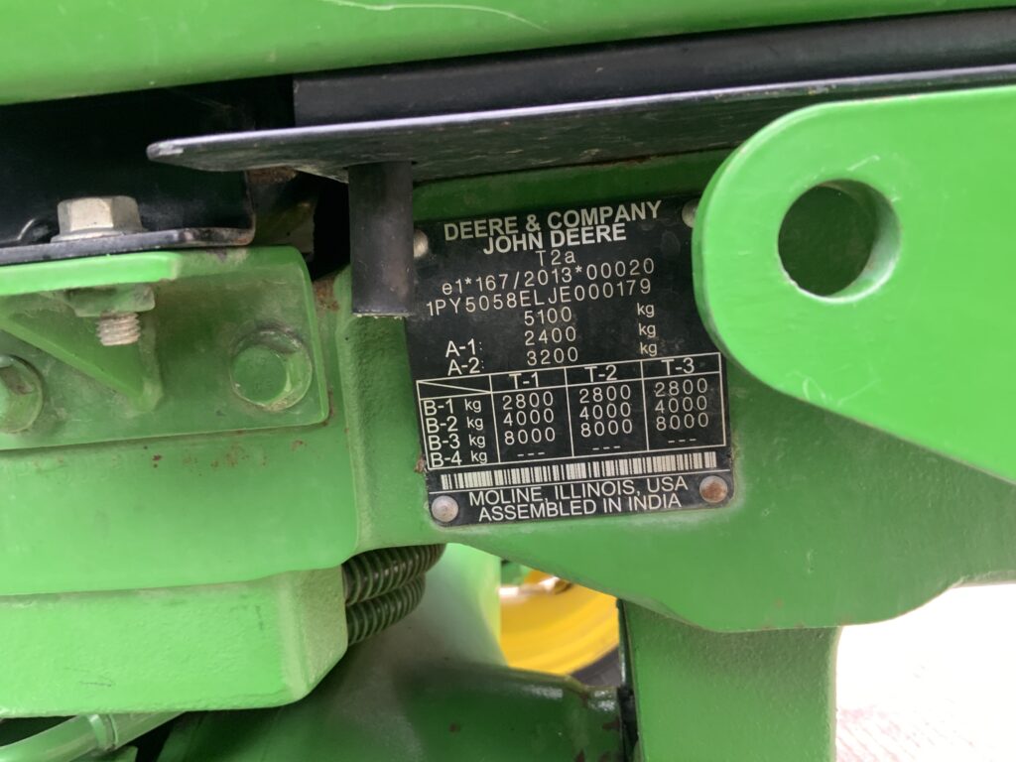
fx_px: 851
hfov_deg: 61.7
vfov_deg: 48.2
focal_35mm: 29
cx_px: 508
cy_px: 381
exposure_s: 1/68
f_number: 1.8
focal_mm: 3
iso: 64
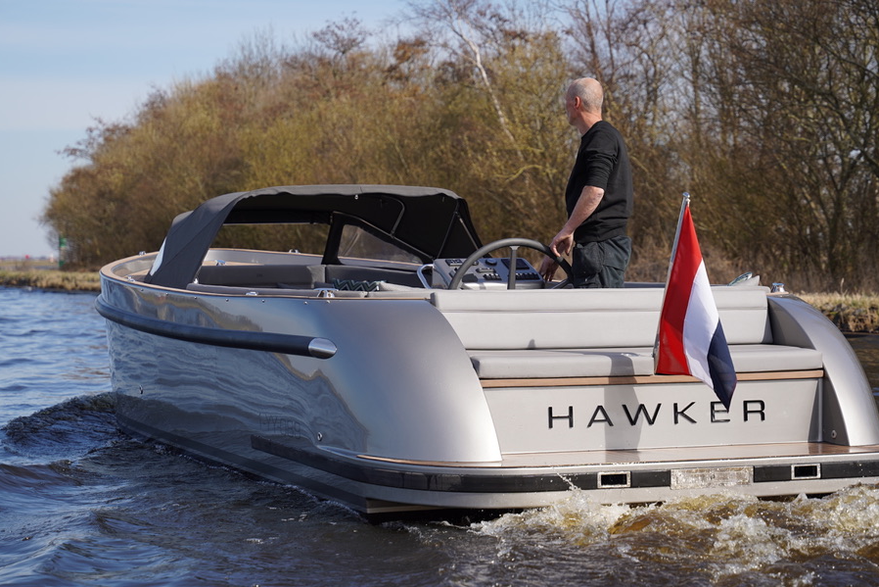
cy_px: 261
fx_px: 1981
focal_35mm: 81
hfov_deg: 25.0
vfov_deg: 16.8
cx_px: 459
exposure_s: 1/1250
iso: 100
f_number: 3.5
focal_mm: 67.1
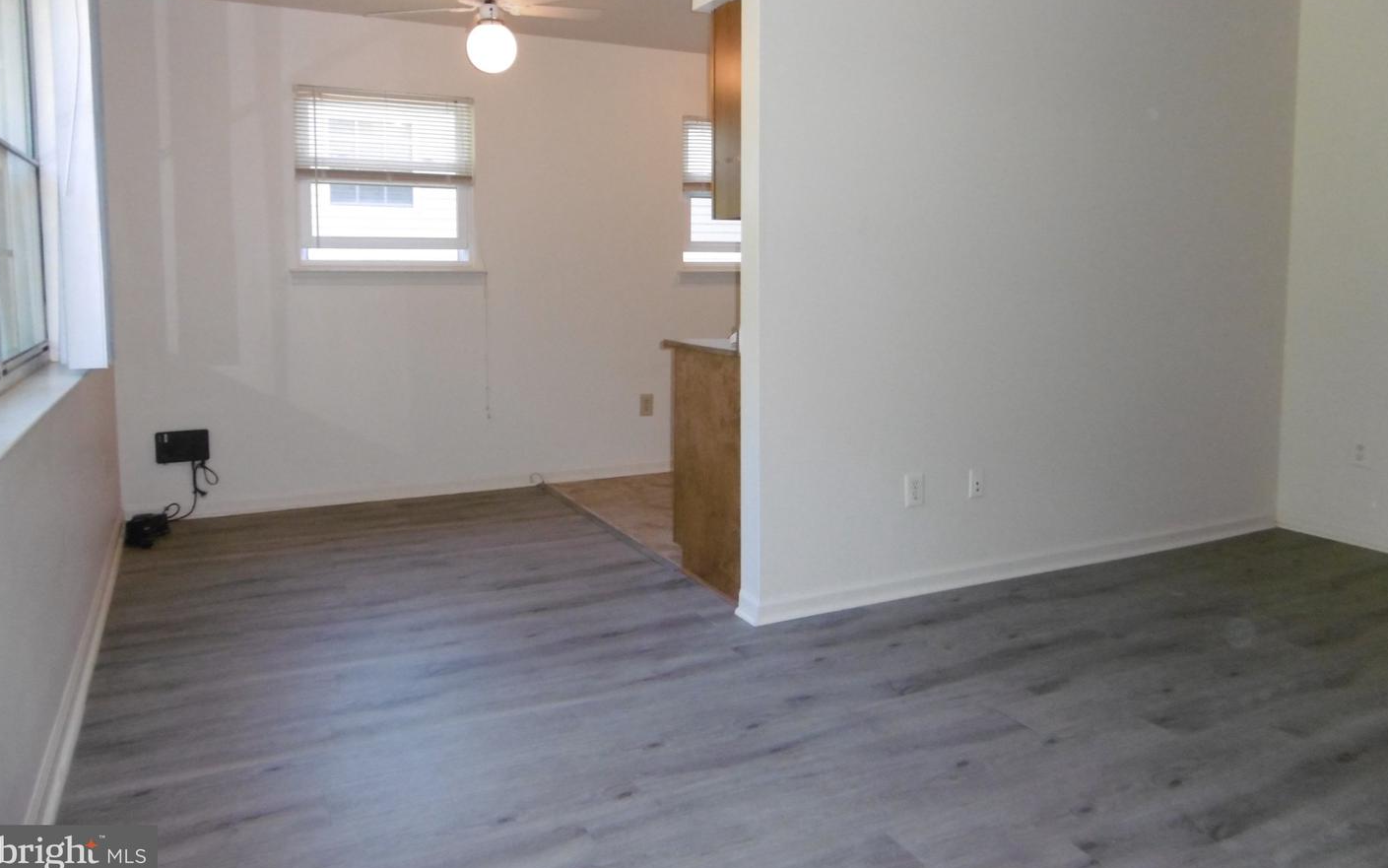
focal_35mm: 26
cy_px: 350
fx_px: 984
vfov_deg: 47.4
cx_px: 694
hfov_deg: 70.4
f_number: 3.1
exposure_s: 1/60
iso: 250
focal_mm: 4.3
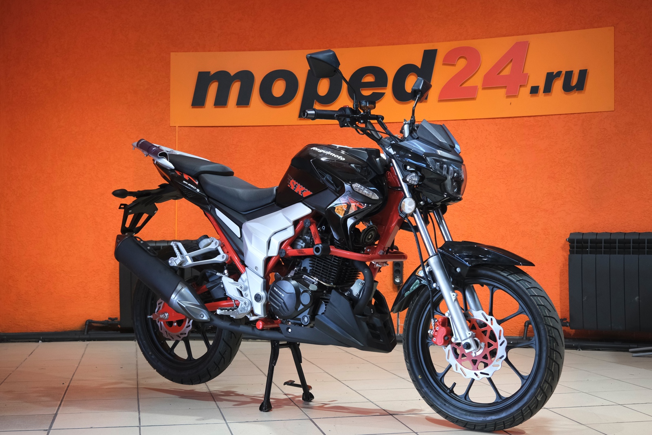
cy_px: 218
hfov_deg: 40.3
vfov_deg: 27.5
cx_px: 326
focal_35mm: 49
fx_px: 887
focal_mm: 32.5
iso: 1600
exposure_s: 1/100
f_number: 4
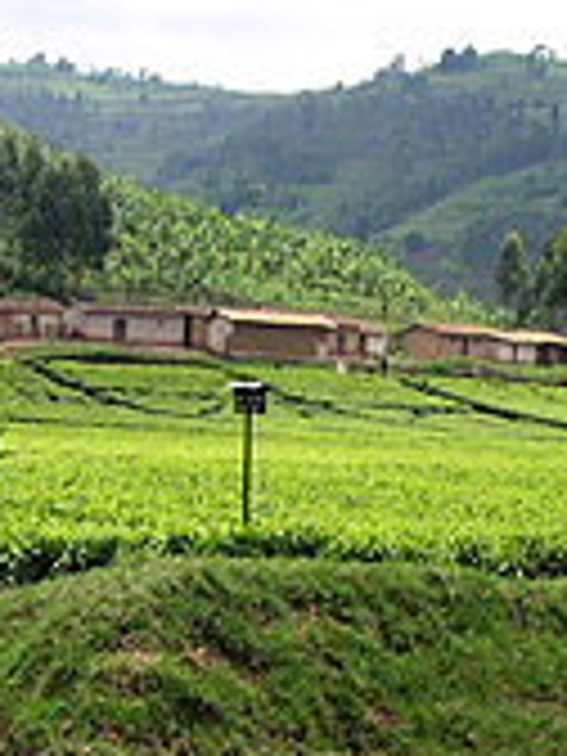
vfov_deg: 18.8
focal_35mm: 102
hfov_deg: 13.8
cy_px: 716
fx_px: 2228
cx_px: -234
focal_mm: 8
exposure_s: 1/146
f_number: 7.6
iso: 100
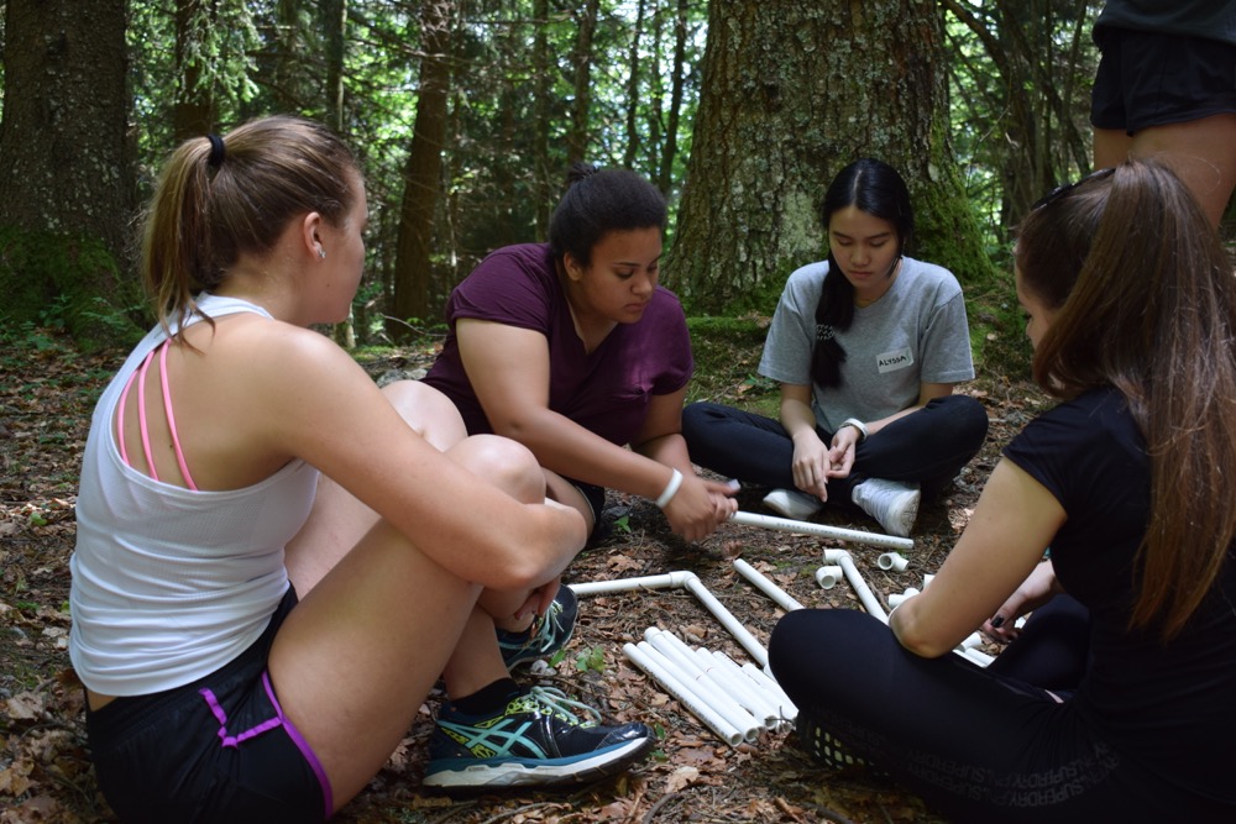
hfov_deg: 45.0
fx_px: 1494
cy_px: 412
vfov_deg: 30.9
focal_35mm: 44
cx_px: 618
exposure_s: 1/80
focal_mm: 29
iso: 400
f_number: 4.5
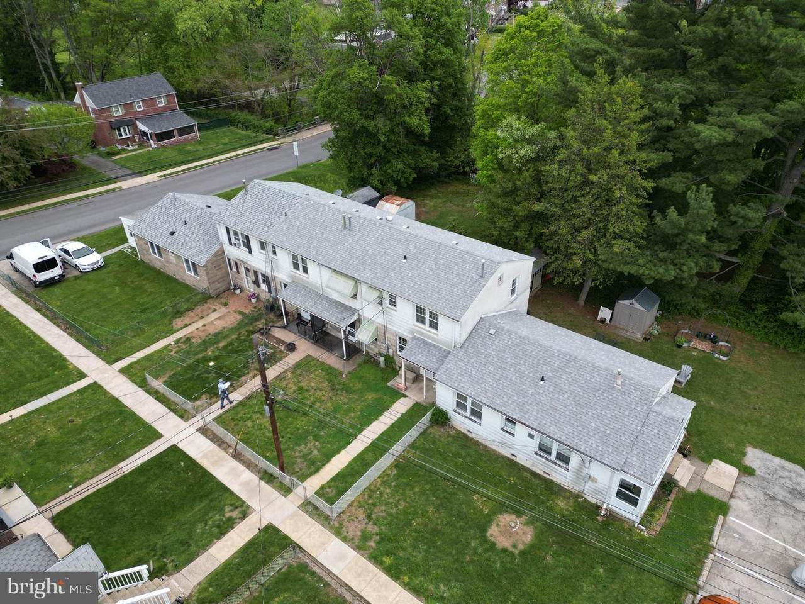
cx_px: 402
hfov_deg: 71.6
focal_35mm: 24
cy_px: 302
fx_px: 558
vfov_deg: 56.8
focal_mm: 6.72
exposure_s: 1/500
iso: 110
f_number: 1.7
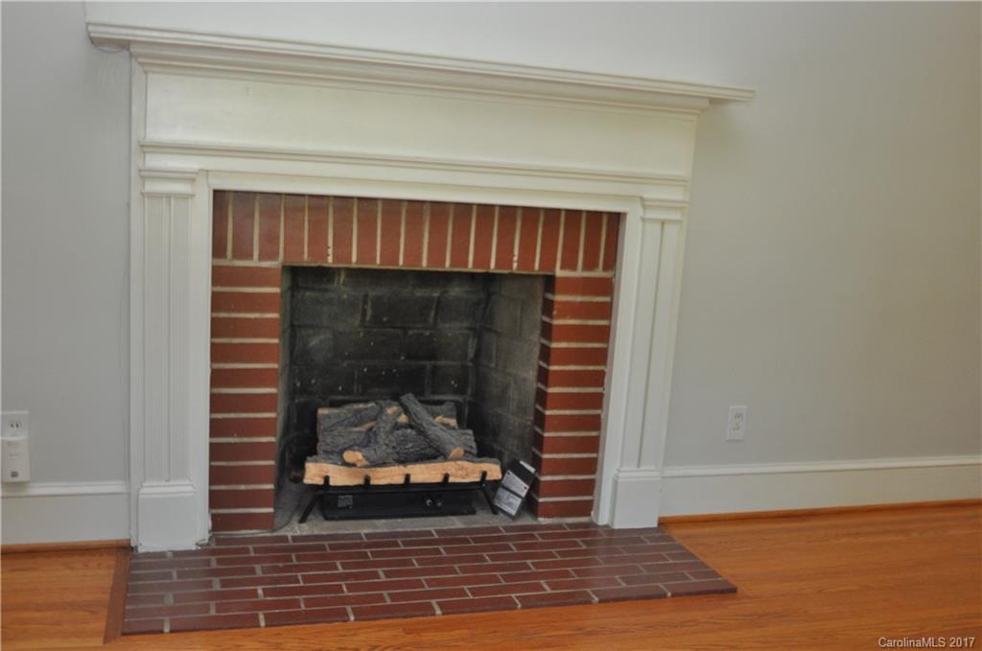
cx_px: 491
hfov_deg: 53.2
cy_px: 326
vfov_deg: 36.7
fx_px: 980
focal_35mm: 36
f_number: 4.5
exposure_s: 1/60
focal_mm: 24
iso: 800
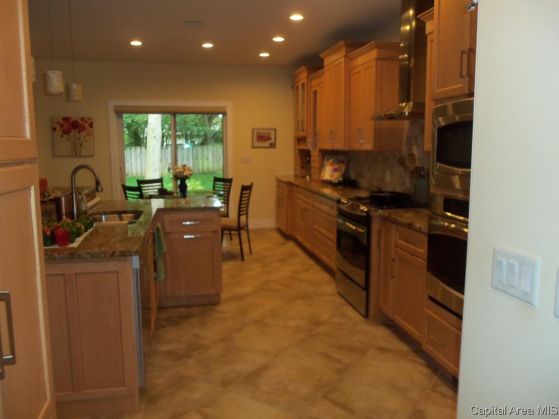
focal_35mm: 29
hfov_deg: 61.7
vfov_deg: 48.2
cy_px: 210
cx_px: 280
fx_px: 468
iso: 100
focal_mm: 5.2
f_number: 3.4
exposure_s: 1/30
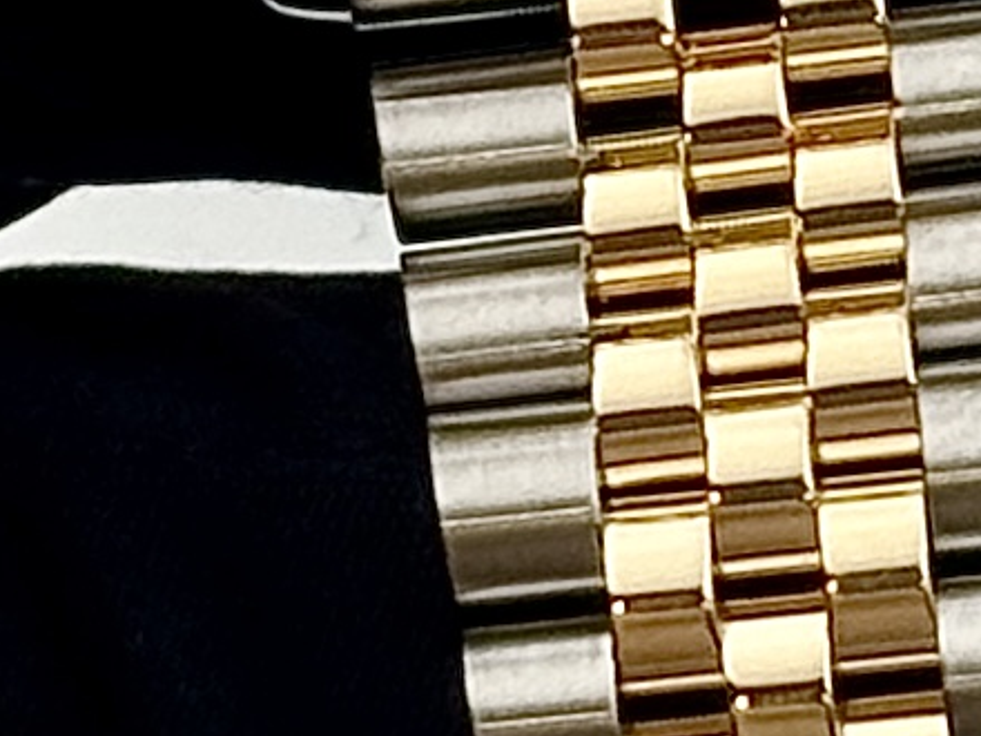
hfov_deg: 9.0
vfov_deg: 6.5
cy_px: -803
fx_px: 6263
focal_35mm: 221
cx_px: 637
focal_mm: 6.76
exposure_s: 1/362
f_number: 1.78
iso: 64
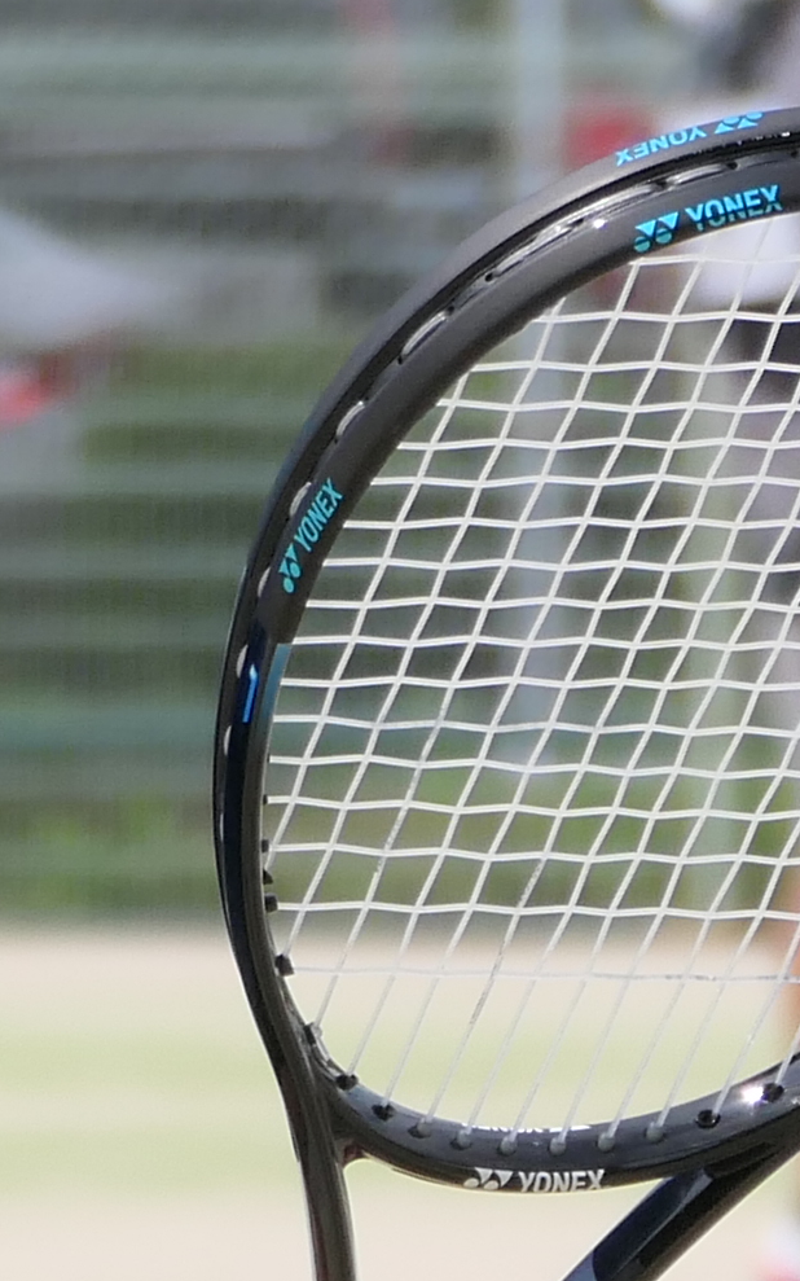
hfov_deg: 1.3
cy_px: 861
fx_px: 34436
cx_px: -581
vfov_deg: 2.1
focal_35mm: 987
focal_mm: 63.88
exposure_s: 1/3200
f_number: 4
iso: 320
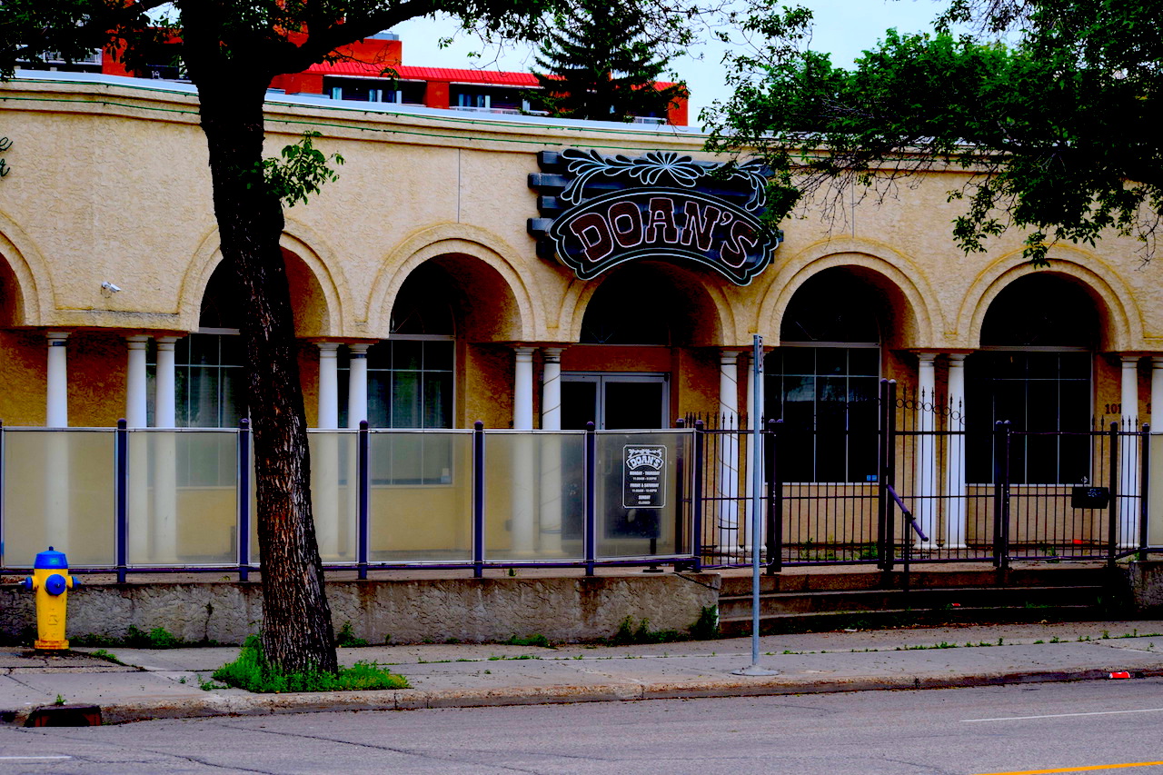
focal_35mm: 82
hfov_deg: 24.6
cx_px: 582
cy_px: 388
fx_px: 2665
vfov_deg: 16.5
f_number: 6.3
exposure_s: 1/160
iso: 400
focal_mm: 55
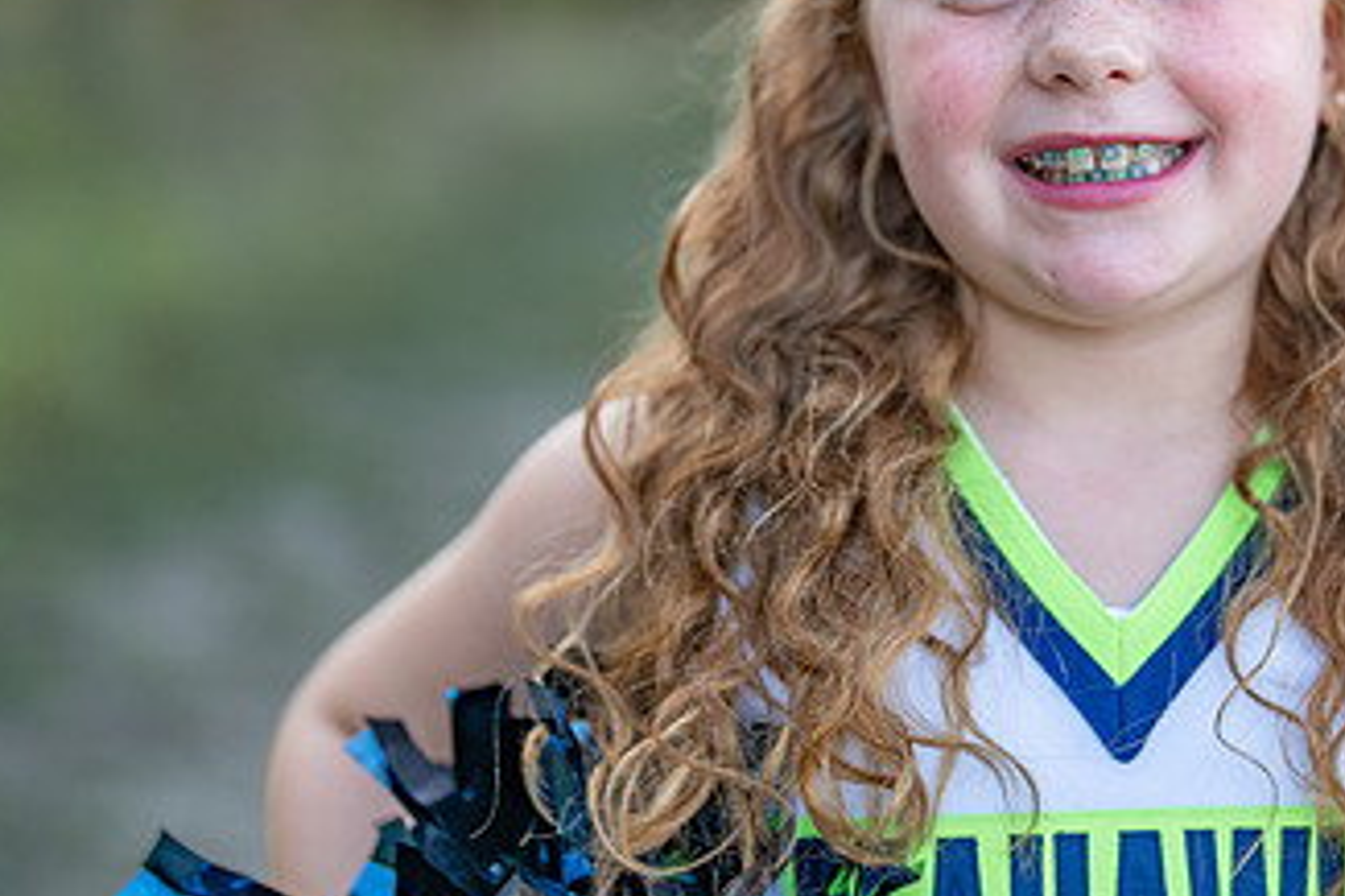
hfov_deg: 20.8
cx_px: 1105
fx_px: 3622
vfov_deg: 14.0
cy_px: 229
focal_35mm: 97
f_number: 1.2
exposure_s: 1/800
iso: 100
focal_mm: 50
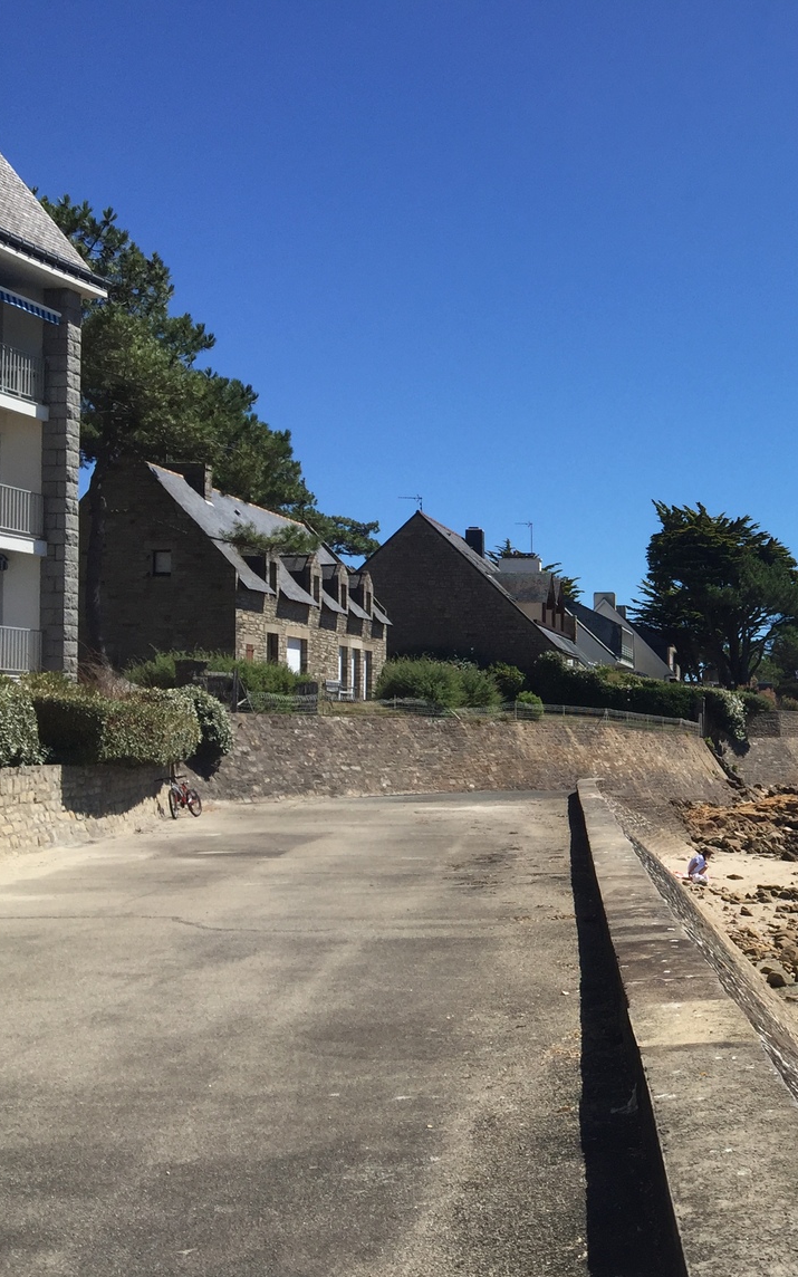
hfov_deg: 27.3
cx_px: 878
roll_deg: +0.1
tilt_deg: +3.1
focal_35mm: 43
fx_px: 1496
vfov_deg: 46.2
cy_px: 669
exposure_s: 1/2639
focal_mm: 4.15
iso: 32
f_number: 2.2
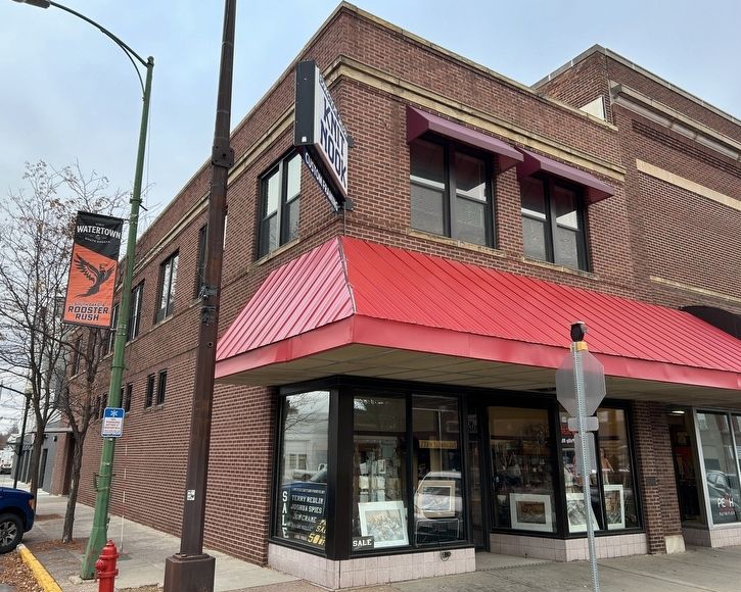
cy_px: 289
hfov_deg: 62.2
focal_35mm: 28
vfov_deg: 51.5
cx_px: 360
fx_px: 614
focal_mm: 5.7
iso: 40
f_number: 1.5
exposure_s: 1/166
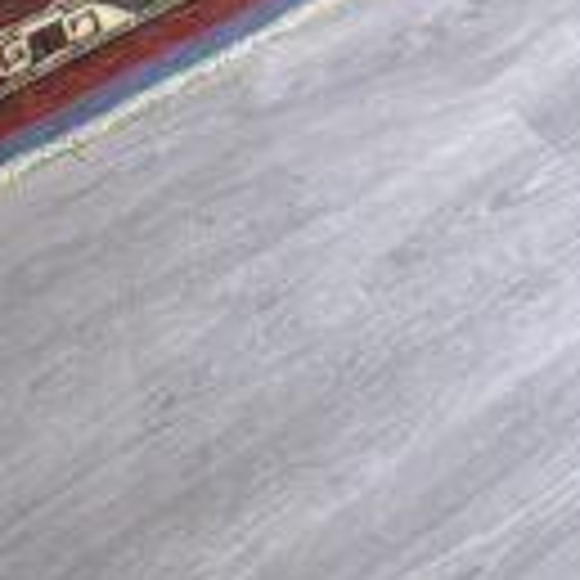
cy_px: -1124
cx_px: 270
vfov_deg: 10.1
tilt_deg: -21.0
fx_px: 2502
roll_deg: +1.6
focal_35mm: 132
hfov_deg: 13.2
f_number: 1.78
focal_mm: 6.76
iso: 80
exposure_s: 1/100
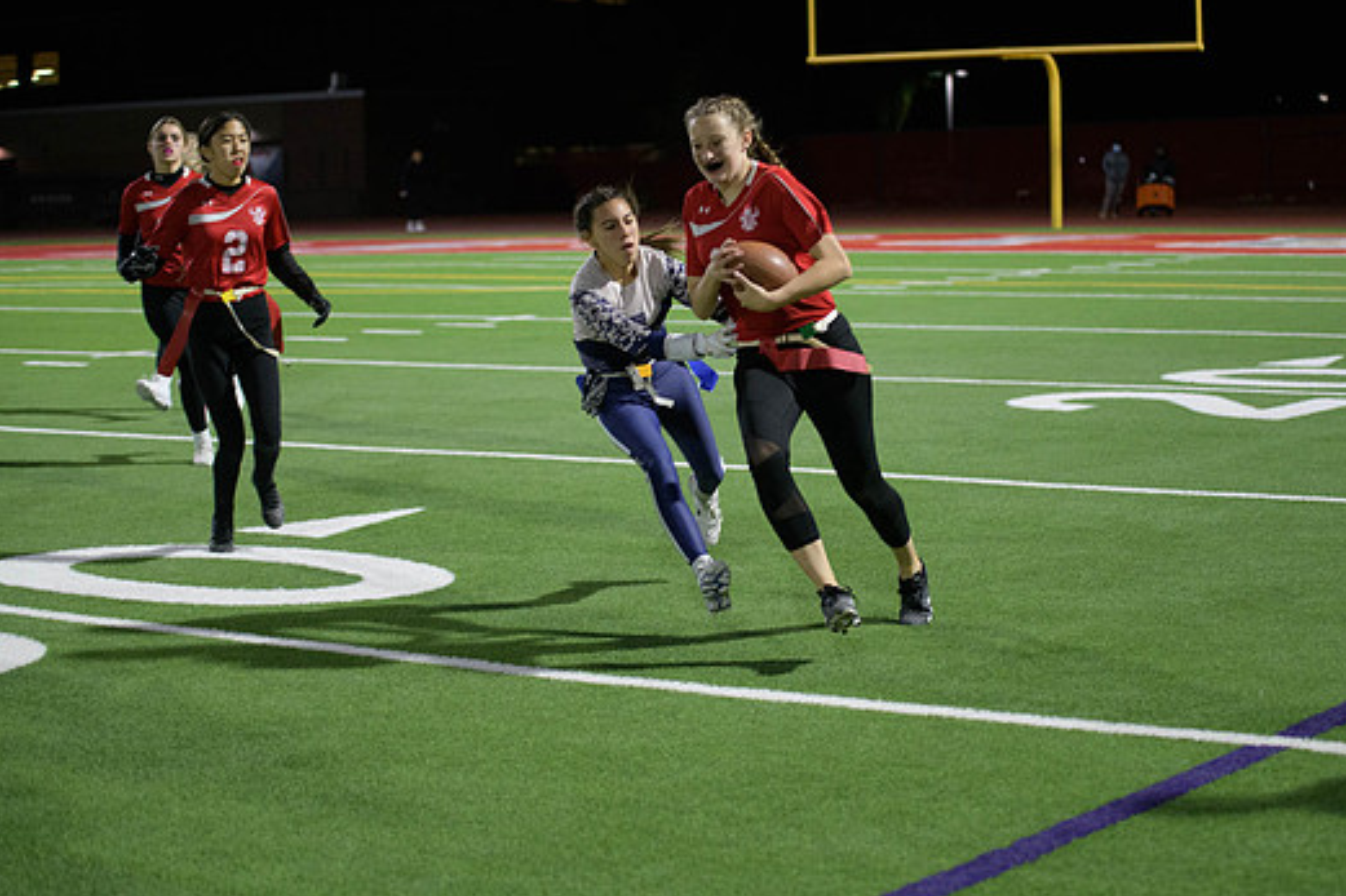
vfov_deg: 17.5
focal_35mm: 78
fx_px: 2915
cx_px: 747
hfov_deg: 26.0
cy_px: 404
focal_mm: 70
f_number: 2.8
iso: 3600
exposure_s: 1/640
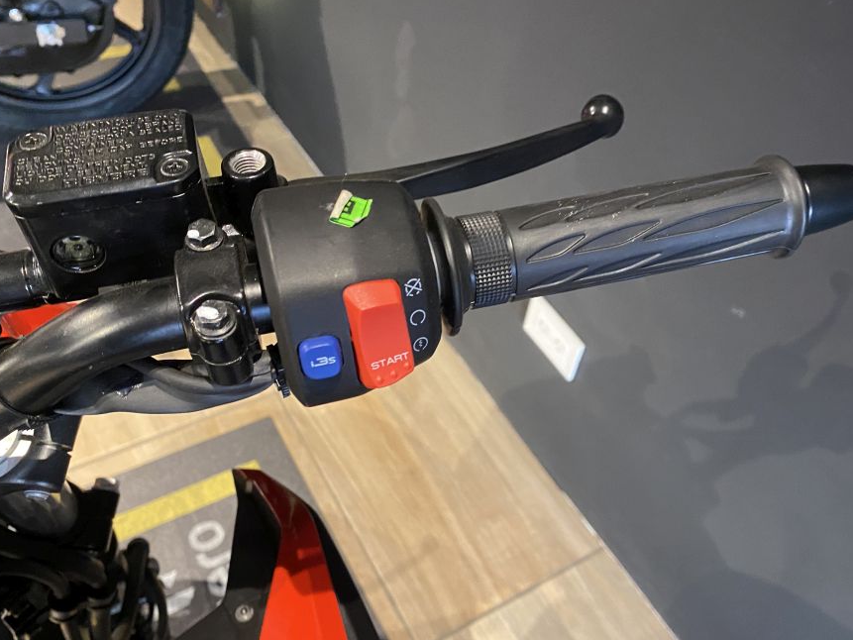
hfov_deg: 56.5
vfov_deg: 44.1
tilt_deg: -48.6
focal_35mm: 32
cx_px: 494
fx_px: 789
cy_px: 352
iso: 400
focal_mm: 4.25
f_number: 1.8
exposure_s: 1/33
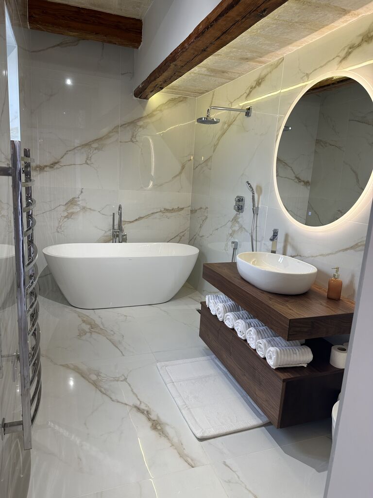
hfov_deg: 56.8
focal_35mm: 24
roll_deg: -3.9
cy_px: 249
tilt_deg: -10.9
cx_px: 186
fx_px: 345
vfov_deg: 71.6
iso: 50
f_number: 1.78
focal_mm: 6.86
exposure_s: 1/100
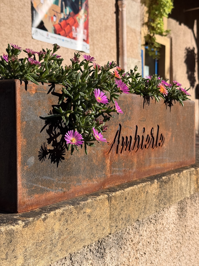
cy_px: 133
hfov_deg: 30.3
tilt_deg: -2.0
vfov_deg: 39.7
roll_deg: -0.7
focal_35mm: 48
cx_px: 100
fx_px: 368
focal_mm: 6.76
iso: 64
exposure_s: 1/4329
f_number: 1.78
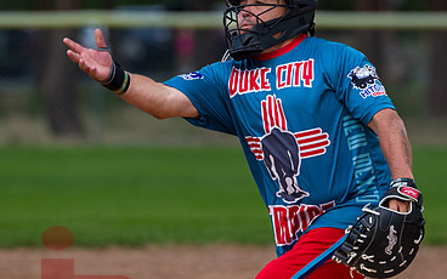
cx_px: 214
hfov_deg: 3.2
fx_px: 7931
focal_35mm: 651
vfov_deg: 2.0
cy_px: 162
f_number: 7.1
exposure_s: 1/1000
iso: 800
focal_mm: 400
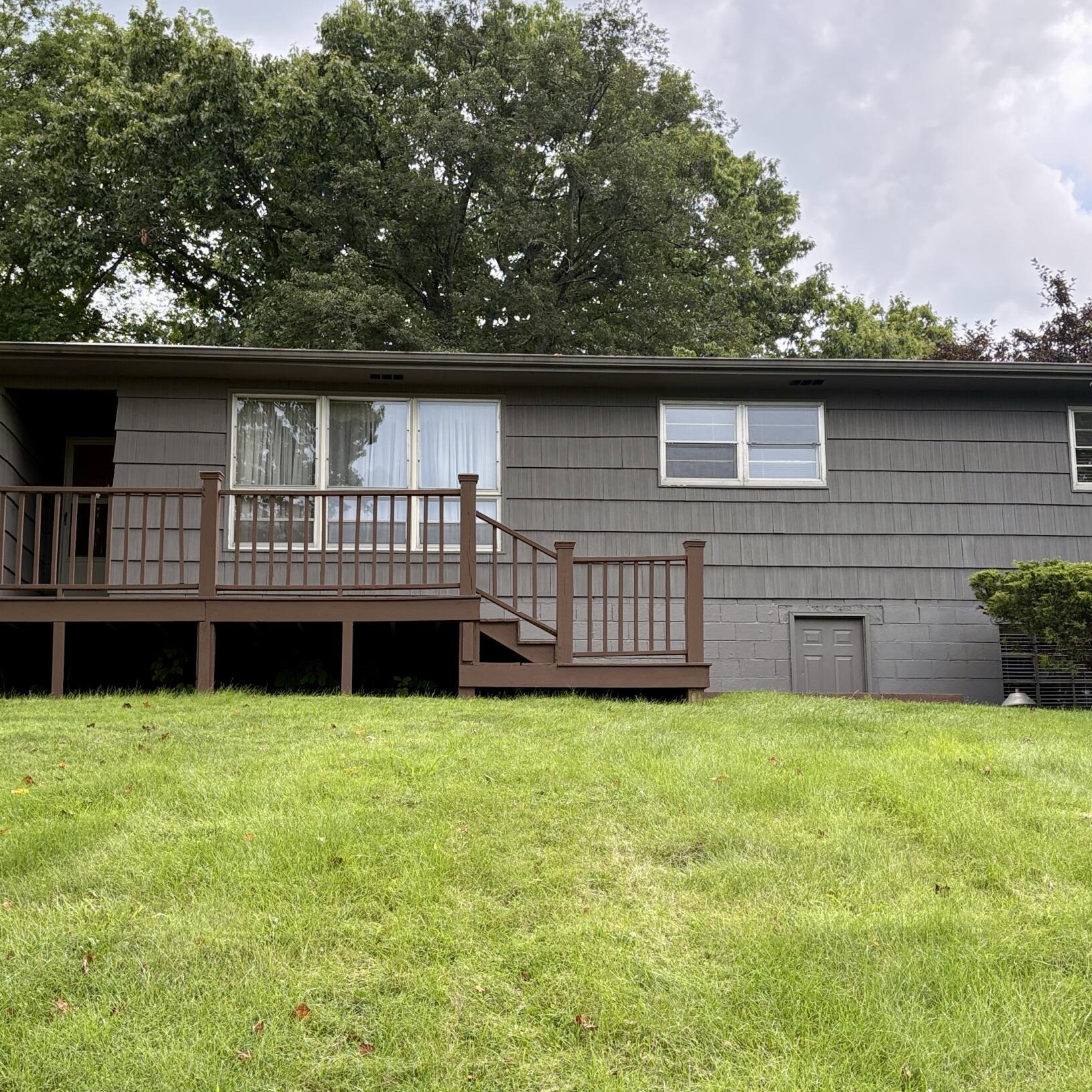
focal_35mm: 42
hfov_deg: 40.0
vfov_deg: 40.0
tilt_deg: +10.1
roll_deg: +1.3
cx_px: 510
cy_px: 548
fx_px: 1499
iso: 64
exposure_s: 1/375
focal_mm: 5.96
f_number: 1.6
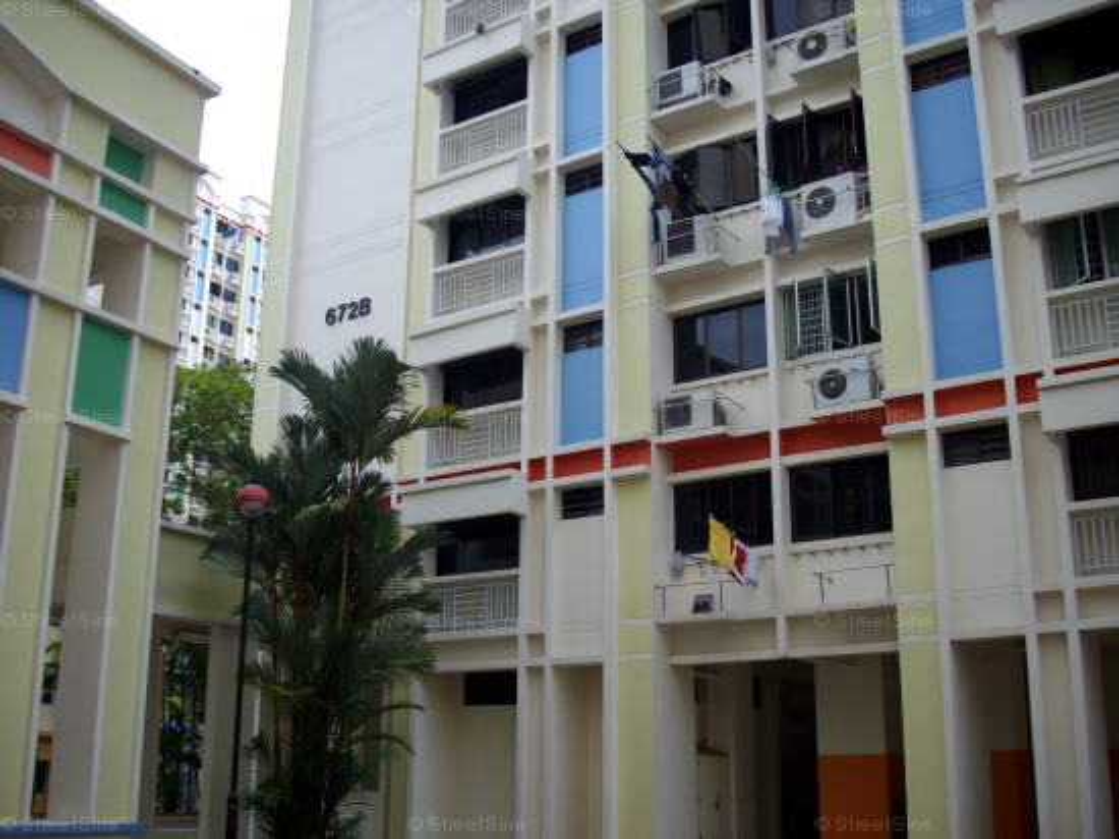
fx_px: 1196
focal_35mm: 37
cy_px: 420
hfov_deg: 50.2
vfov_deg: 38.6
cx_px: 560
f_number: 5.6
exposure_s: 1/125
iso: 80
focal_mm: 6.2
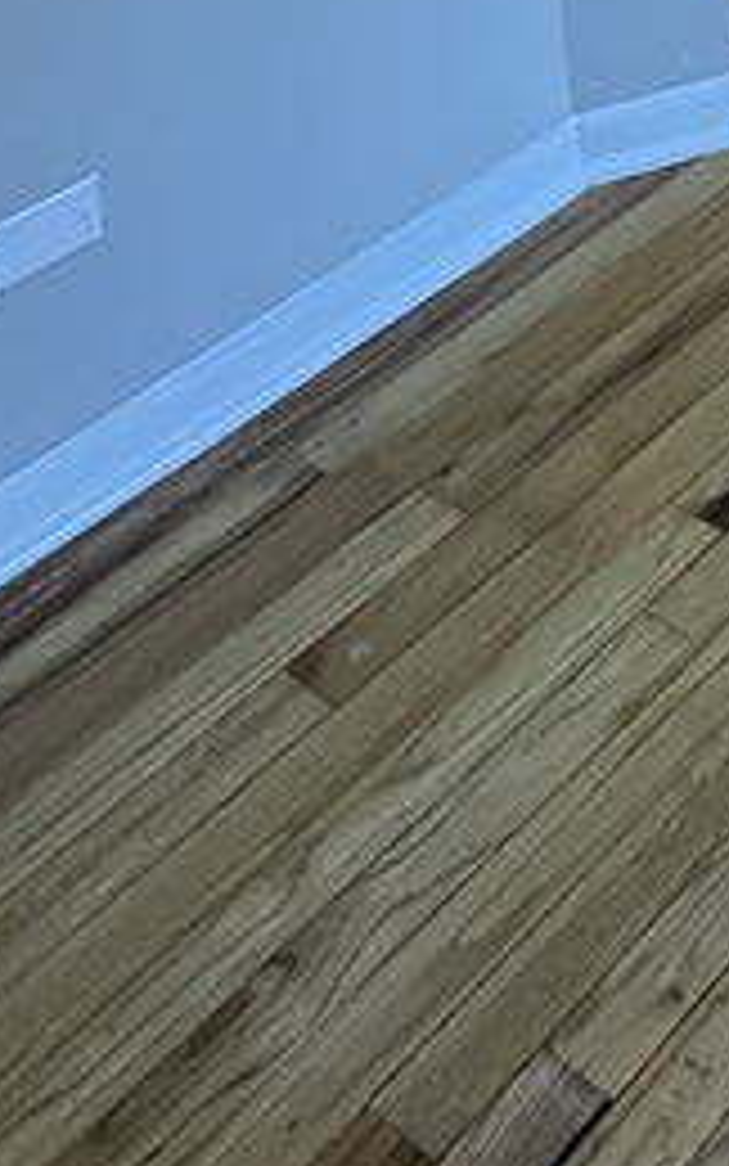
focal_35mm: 62
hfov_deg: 16.4
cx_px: 1431
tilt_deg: -7.1
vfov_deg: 22.0
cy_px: -878
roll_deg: +1.3
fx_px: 1970
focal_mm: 2.22
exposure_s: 1/120
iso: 320
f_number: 2.2
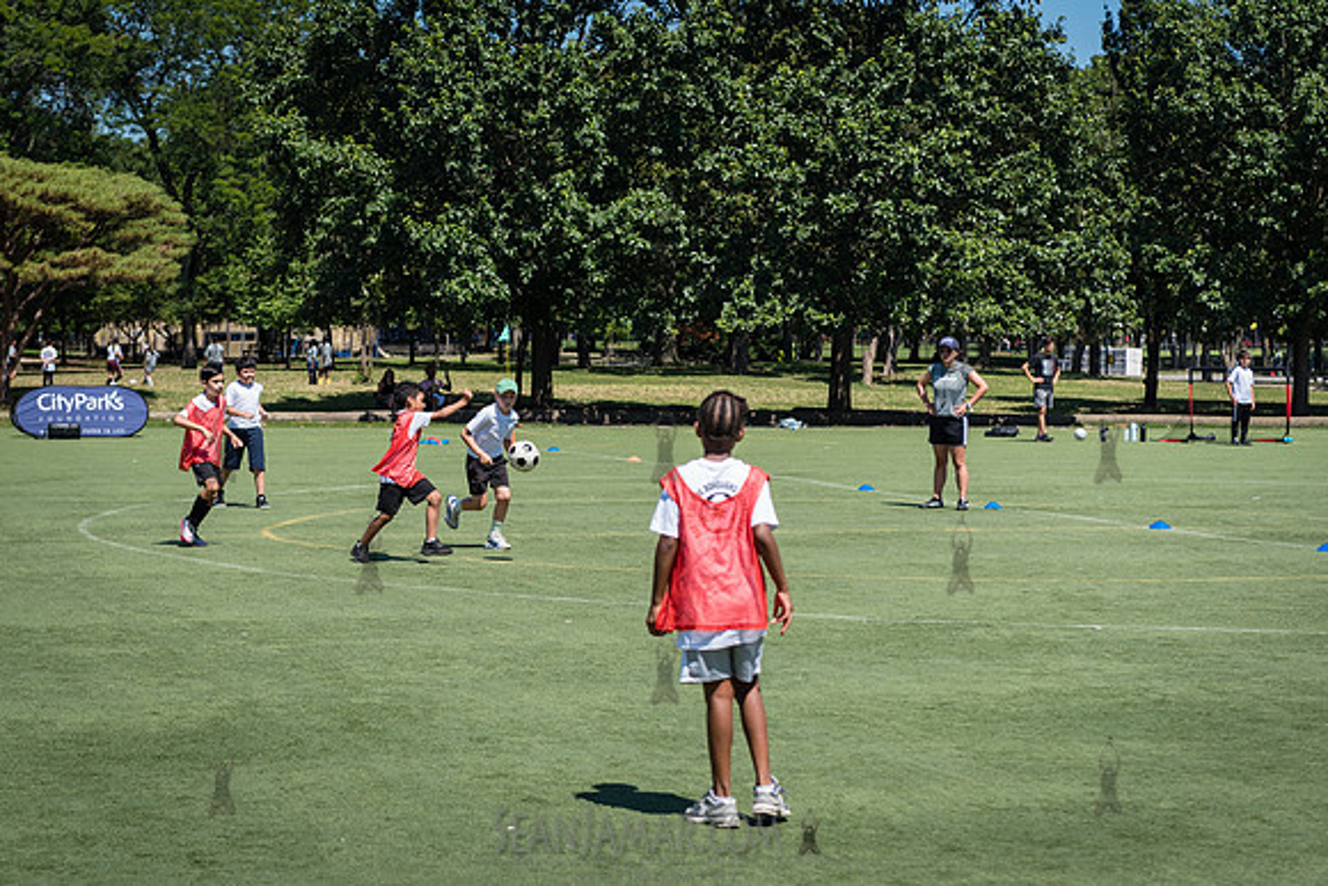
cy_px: 446
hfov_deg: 24.3
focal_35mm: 83
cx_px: 538
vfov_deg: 16.4
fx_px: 3077
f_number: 4
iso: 200
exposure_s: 1/1250
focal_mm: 70
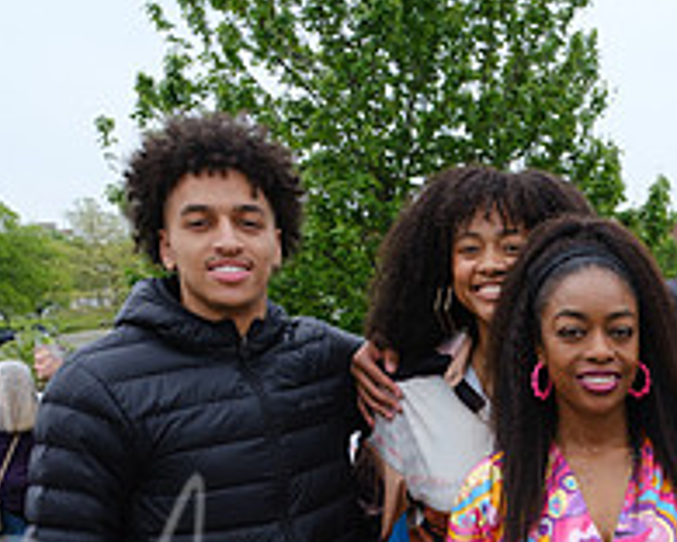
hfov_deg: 26.1
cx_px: 743
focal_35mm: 67
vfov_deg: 21.2
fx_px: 1342
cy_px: 651
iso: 400
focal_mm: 16
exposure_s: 1/125
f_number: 9
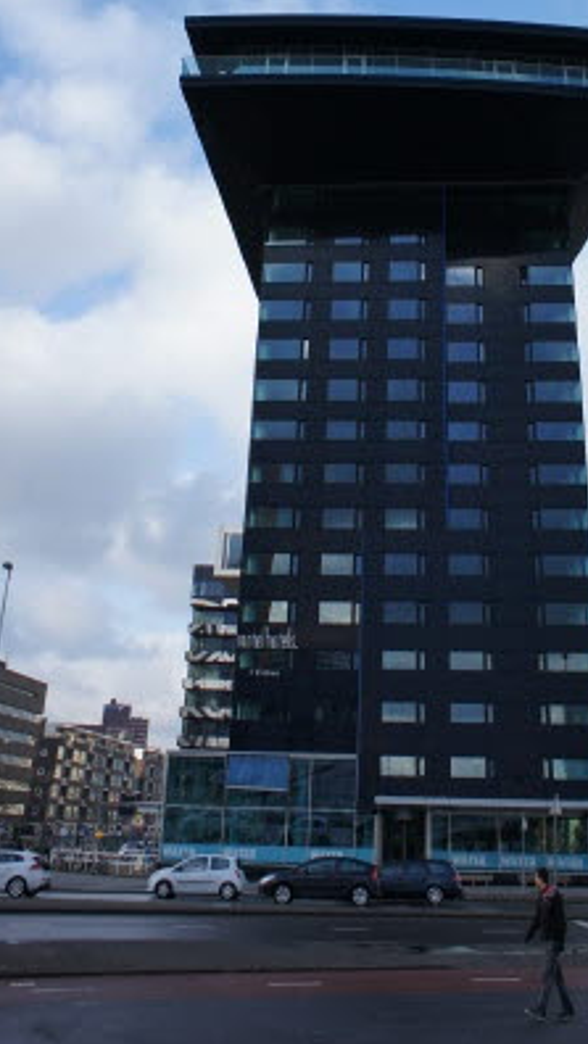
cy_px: 258
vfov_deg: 50.5
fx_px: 1052
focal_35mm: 38
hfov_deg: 31.1
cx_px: 374
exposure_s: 1/320
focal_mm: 16
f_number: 6.3
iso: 200
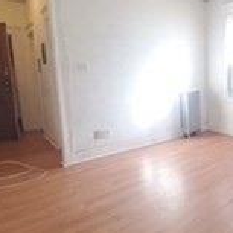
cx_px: 210
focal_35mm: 26
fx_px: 198
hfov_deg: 53.3
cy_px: 101
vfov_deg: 60.7
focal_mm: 1.8
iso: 250
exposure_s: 1/60
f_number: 2.2
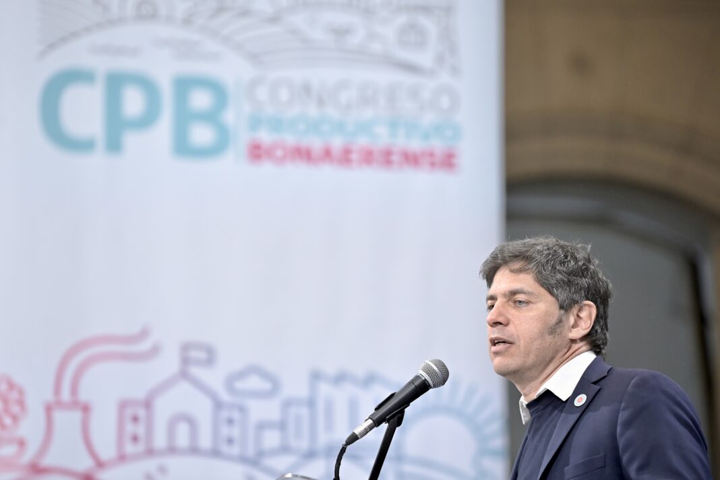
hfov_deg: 10.3
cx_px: 360
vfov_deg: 6.9
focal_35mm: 200
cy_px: 240
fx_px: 4000
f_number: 3.5
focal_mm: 200
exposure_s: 1/800
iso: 3200
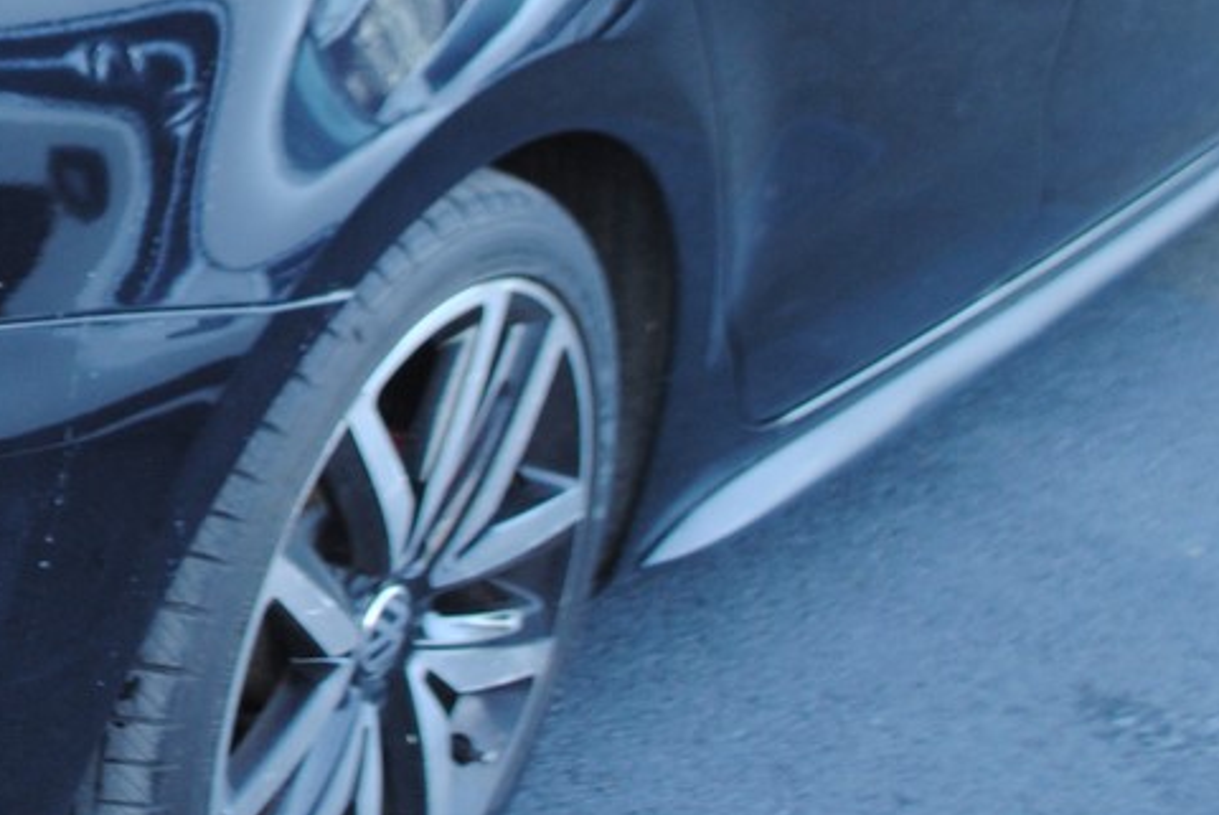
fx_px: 3728
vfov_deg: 12.2
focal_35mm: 110
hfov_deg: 17.4
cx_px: -383
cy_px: -113
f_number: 3.8
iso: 200
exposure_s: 1/30
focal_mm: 22
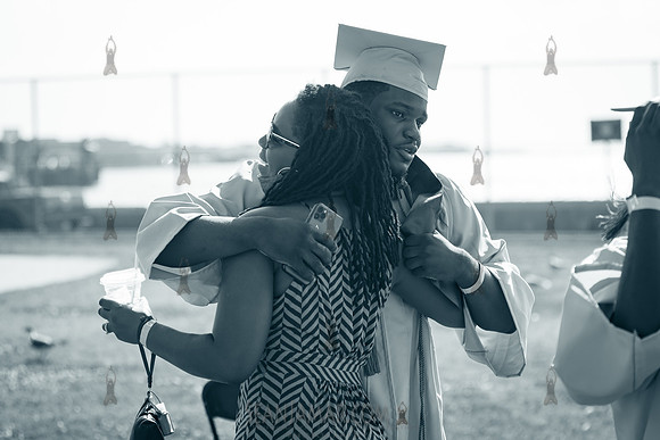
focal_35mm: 119
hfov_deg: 17.2
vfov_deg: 11.5
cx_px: 334
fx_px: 2182
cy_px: 201
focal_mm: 86
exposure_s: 1/1000
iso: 125
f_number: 4
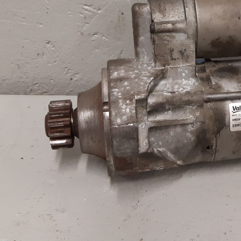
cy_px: 65
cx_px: 218
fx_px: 354
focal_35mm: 45
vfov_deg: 36.8
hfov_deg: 35.3
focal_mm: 3.93
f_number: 1.7
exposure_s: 1/50
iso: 160
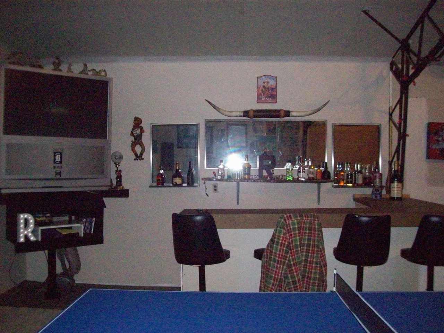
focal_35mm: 36
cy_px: 166
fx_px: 462
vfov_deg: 39.6
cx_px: 222
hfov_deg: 51.4
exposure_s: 1/128
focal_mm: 6
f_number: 2.7
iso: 800
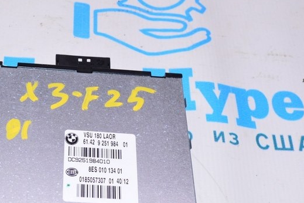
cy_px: 155
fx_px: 574
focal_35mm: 68
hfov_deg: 29.3
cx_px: 84
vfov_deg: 19.9
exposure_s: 1/200
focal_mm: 23
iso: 1600
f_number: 8
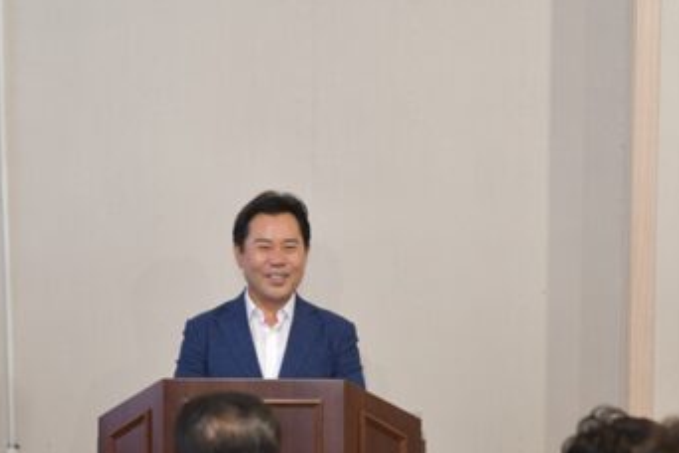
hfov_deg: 15.6
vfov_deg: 10.4
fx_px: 2471
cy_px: 415
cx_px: 280
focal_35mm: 131
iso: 1000
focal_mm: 70
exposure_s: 1/250
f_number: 2.8
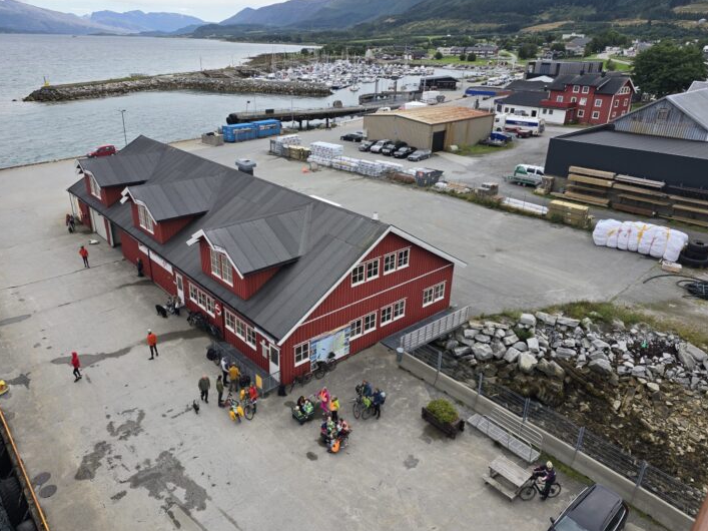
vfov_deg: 54.8
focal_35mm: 25
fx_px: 511
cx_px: 330
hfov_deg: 69.3
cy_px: 251
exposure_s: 1/286
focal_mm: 6.3
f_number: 1.7
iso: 12
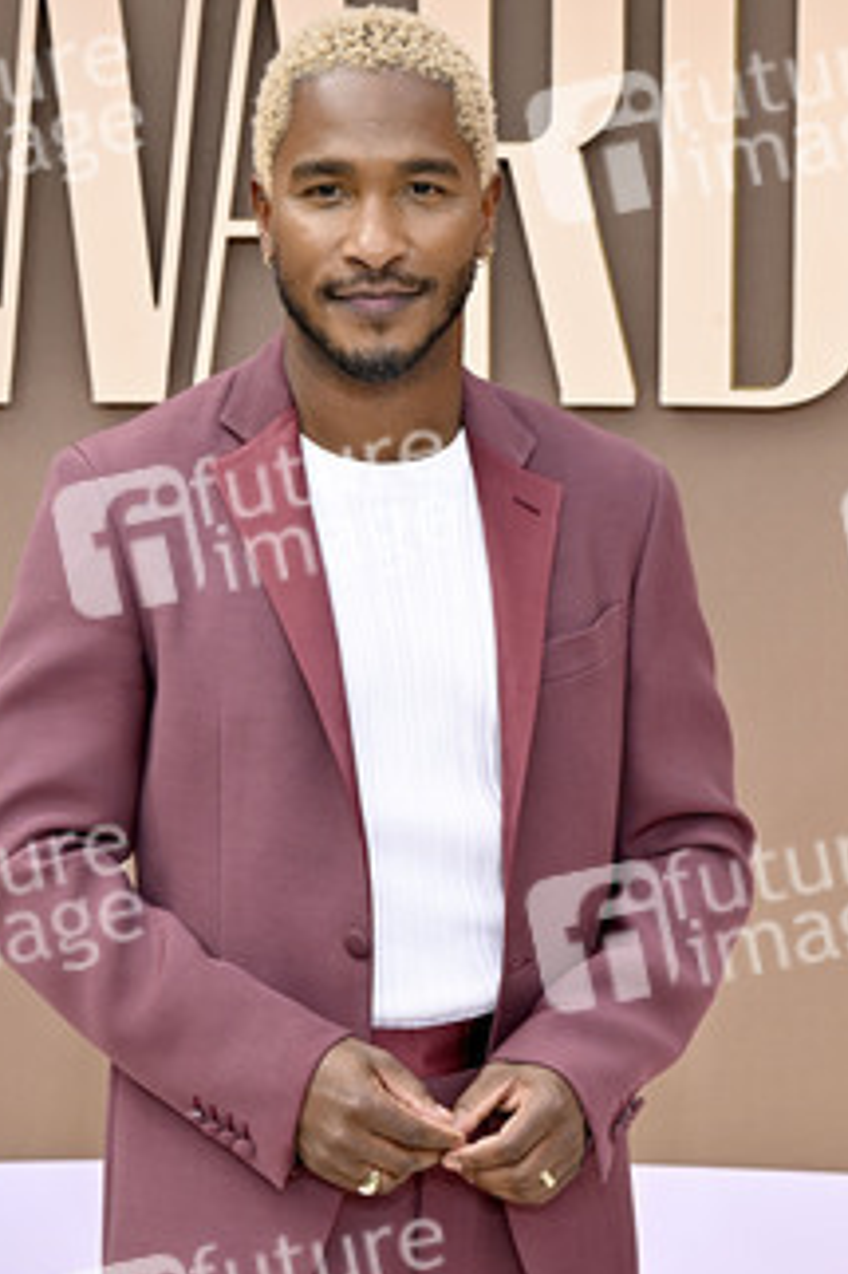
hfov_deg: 11.5
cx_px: 371
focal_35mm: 119
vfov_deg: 17.2
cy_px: 722
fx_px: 4209
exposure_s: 1/320
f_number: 10
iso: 400
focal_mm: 96
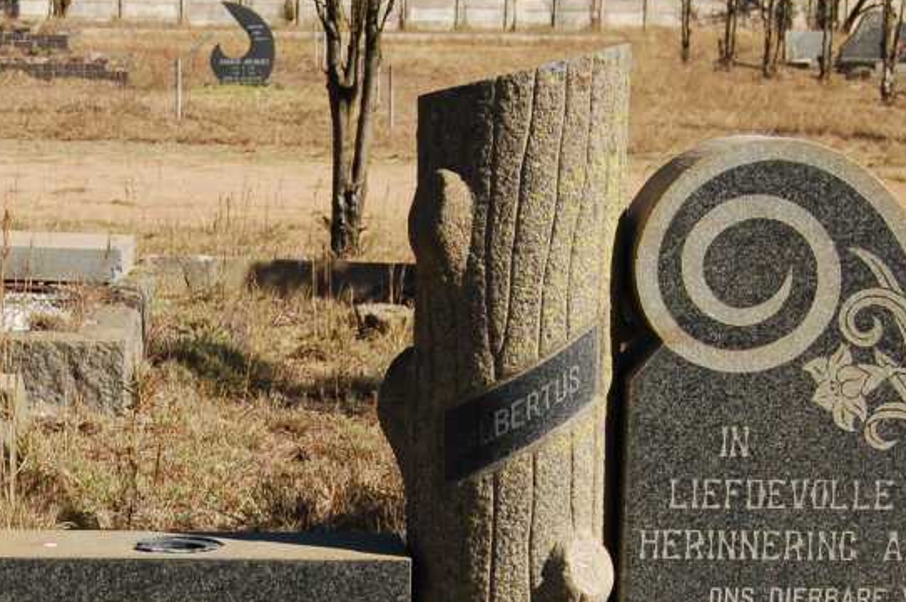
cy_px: 457
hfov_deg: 21.7
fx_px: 2338
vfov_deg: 14.6
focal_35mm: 93
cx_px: 177
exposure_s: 1/400
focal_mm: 28
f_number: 6.3
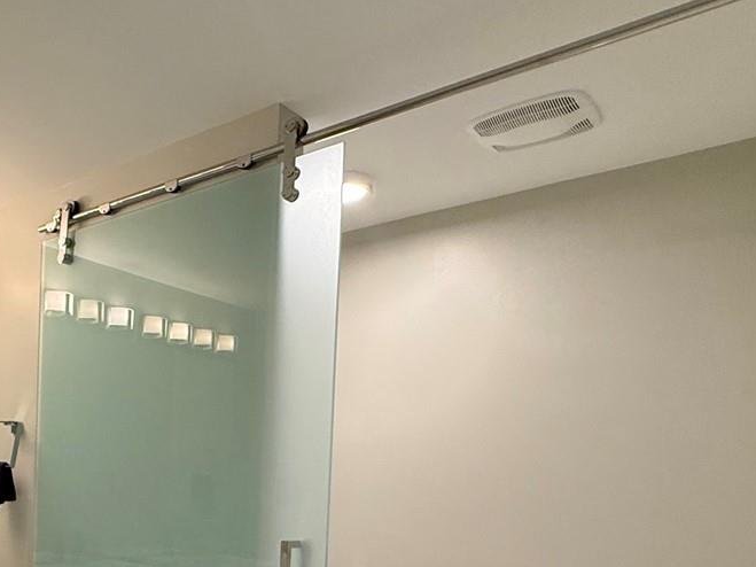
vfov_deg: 39.0
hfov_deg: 46.6
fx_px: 742
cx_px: 29
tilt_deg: -1.8
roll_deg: -1.9
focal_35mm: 34
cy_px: 504
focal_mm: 2.22
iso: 320
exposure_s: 1/120
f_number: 2.2
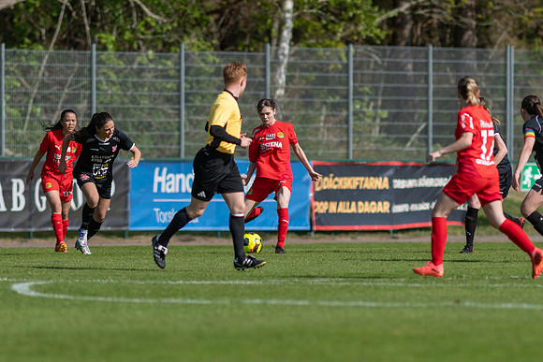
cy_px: 181
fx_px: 9052
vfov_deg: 2.3
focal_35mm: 600
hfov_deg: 3.4
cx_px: 272
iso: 100
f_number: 3.2
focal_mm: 300
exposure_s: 1/2000
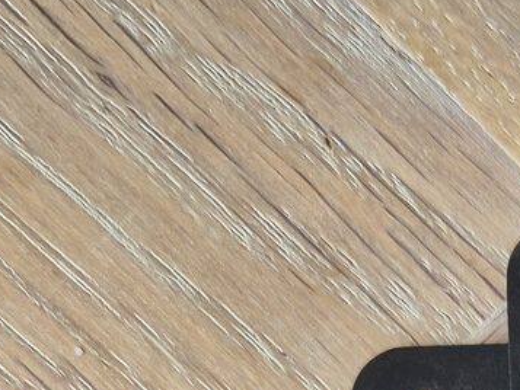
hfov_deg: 18.1
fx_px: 1548
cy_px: 749
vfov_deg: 12.8
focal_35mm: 103
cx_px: 634
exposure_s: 1/180
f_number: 1.8
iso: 200
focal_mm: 5.4
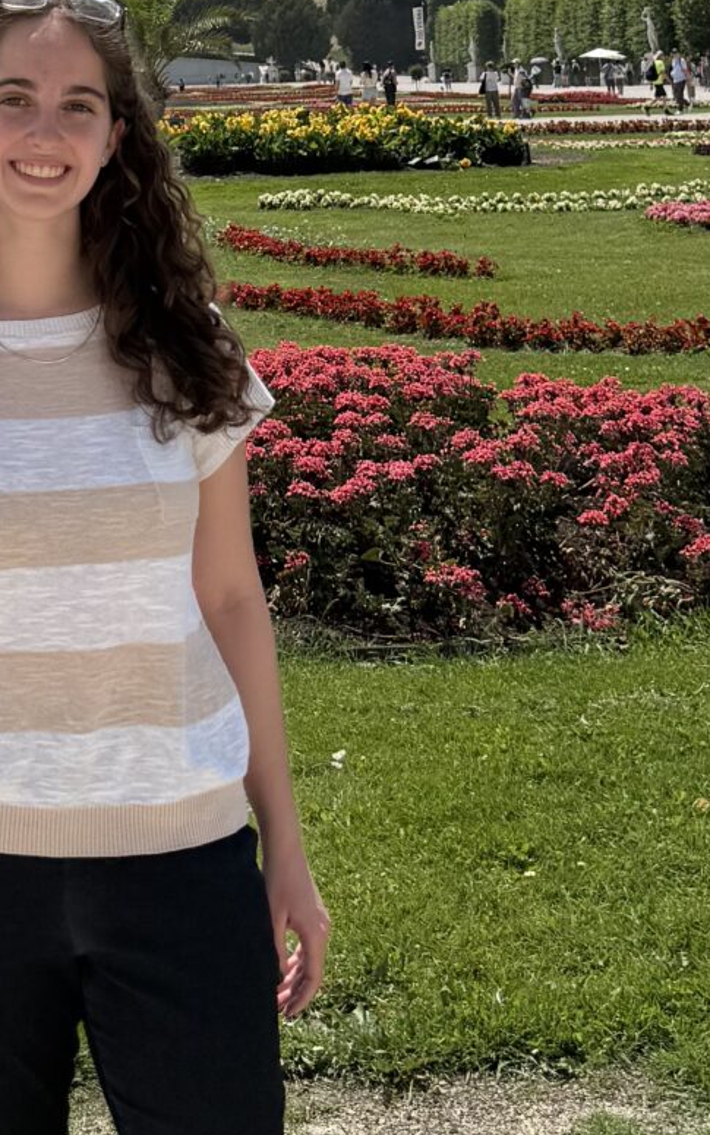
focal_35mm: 84
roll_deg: +1.2
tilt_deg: +8.4
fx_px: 2598
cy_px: -278
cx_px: 59
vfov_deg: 22.4
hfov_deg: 15.4
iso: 80
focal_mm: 6.76
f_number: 1.78
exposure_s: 1/10309
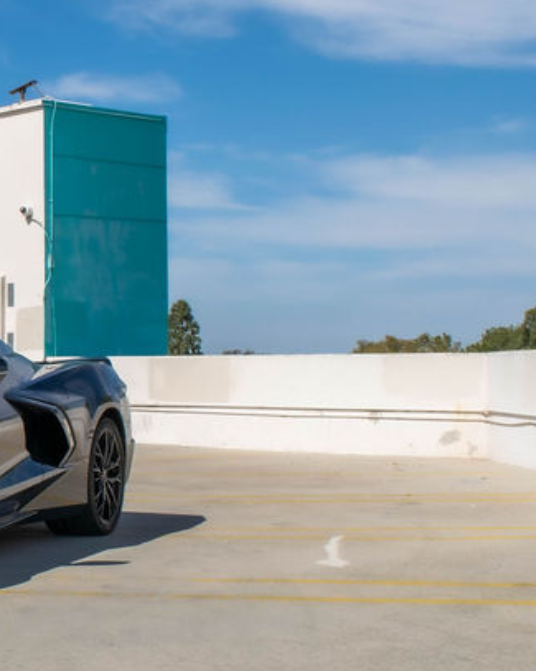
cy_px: 303
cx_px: -208
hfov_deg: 18.0
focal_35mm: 78
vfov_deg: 24.4
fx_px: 1548
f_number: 11
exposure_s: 1/500
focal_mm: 22
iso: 200
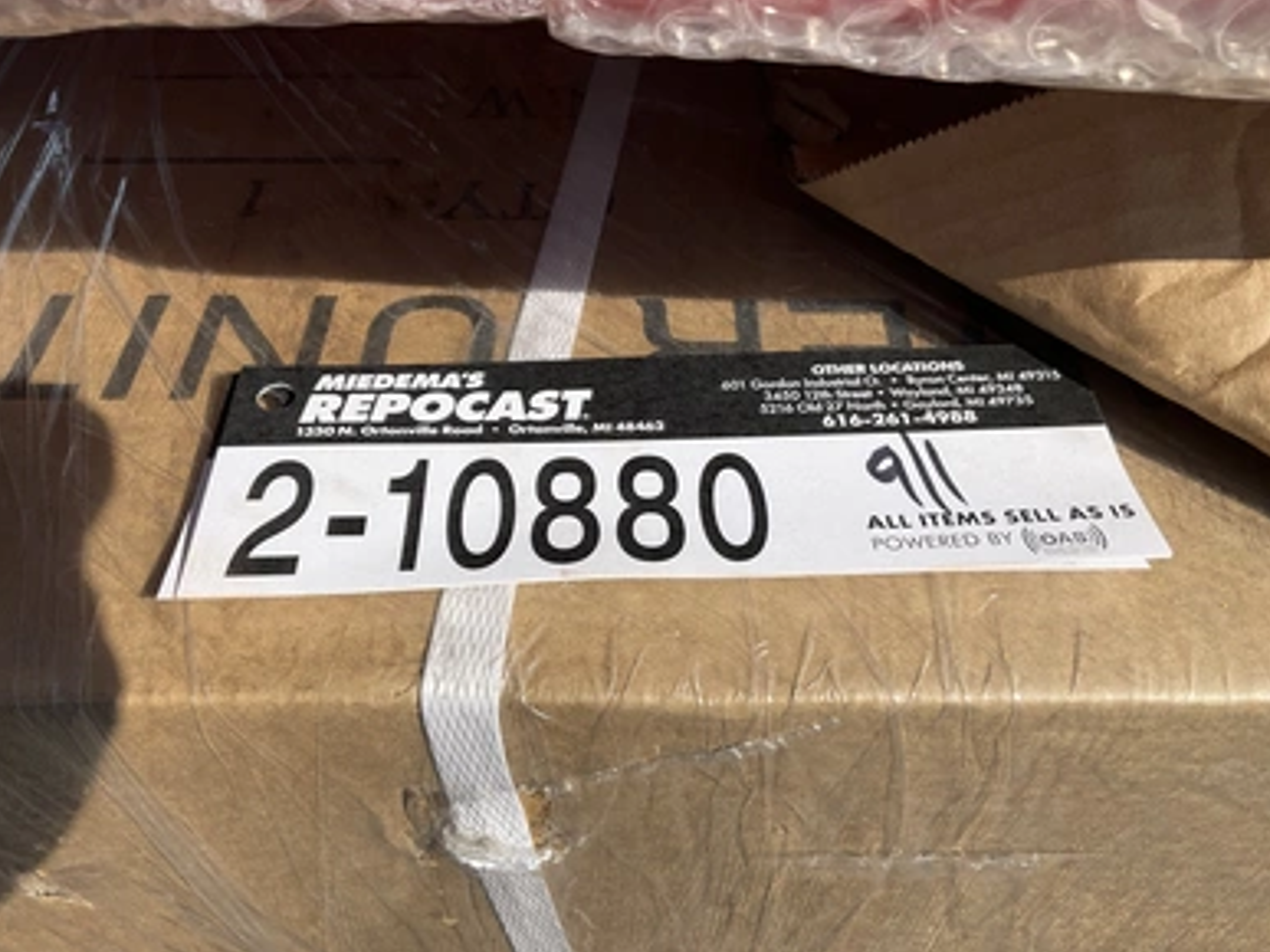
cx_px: 643
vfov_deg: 46.8
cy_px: 476
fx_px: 1100
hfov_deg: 60.0
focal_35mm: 30
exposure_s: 1/2427
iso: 25
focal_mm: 3
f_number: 1.8
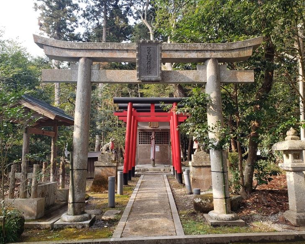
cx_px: 150
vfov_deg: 51.5
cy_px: 126
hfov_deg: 62.2
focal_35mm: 28
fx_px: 253
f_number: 2.4
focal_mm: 4.3
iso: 50
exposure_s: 1/210
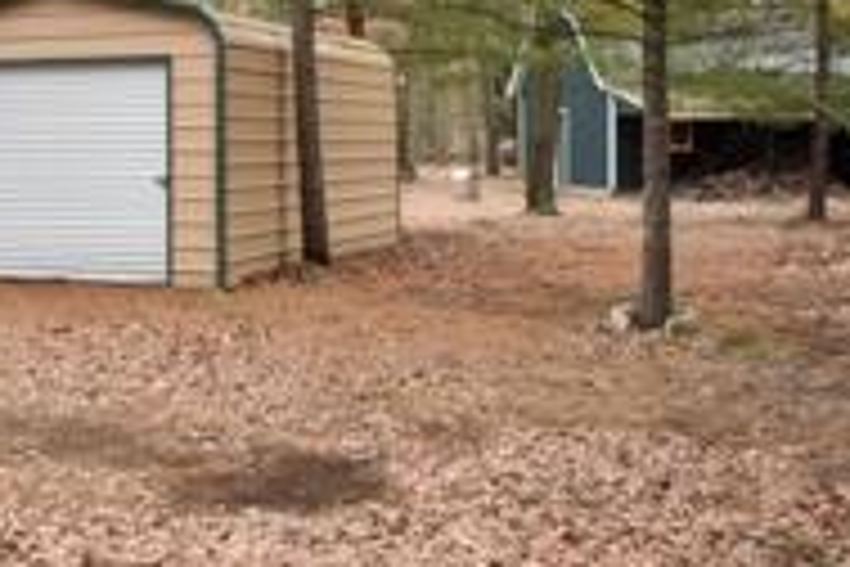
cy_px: 97
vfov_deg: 20.9
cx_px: -54
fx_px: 1511
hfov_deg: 28.8
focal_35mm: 64
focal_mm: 18
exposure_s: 1/400
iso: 800
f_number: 5
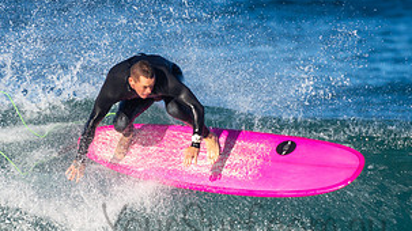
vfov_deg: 0.8
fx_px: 16420
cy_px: 213
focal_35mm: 1504
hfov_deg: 1.4
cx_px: 242
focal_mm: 500
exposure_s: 1/1250
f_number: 5.6
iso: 200
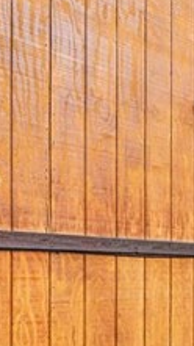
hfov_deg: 14.9
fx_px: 577
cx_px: 407
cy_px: 269
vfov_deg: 32.6
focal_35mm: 63
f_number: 8
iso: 125
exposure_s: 1/30
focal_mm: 13
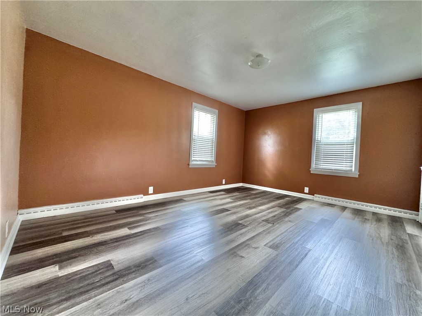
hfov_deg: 102.1
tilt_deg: -1.2
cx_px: 211
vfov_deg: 85.7
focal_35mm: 14
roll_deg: -3.4
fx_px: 171
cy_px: 158
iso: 640
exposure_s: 1/60
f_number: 2.2
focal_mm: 2.22
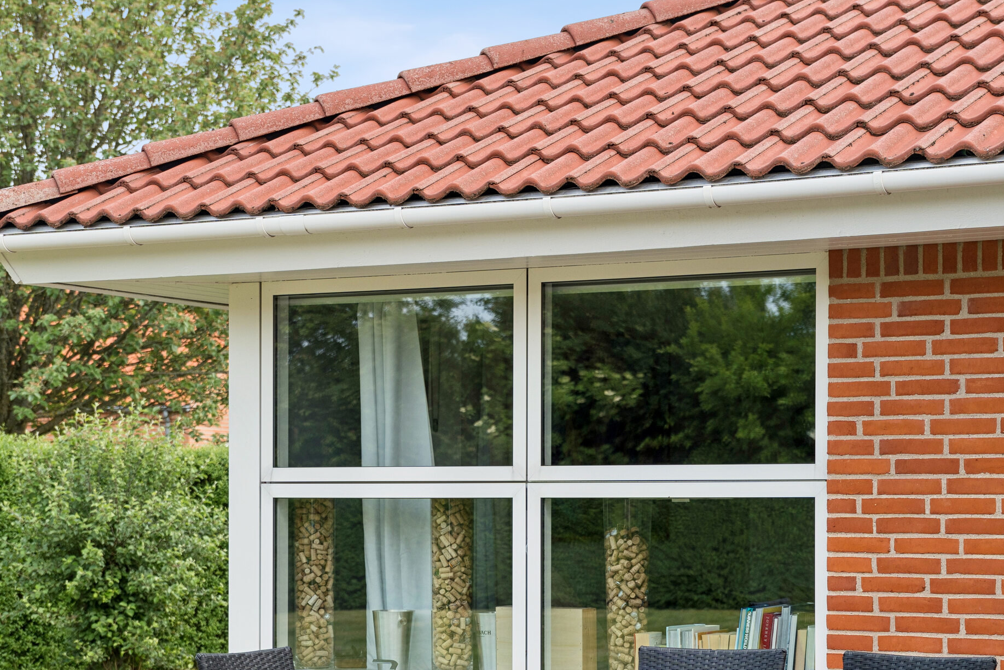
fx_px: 2371
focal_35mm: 85
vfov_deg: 16.0
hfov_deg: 23.9
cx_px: 479
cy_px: 522
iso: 320
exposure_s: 1/800
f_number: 4.5
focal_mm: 52
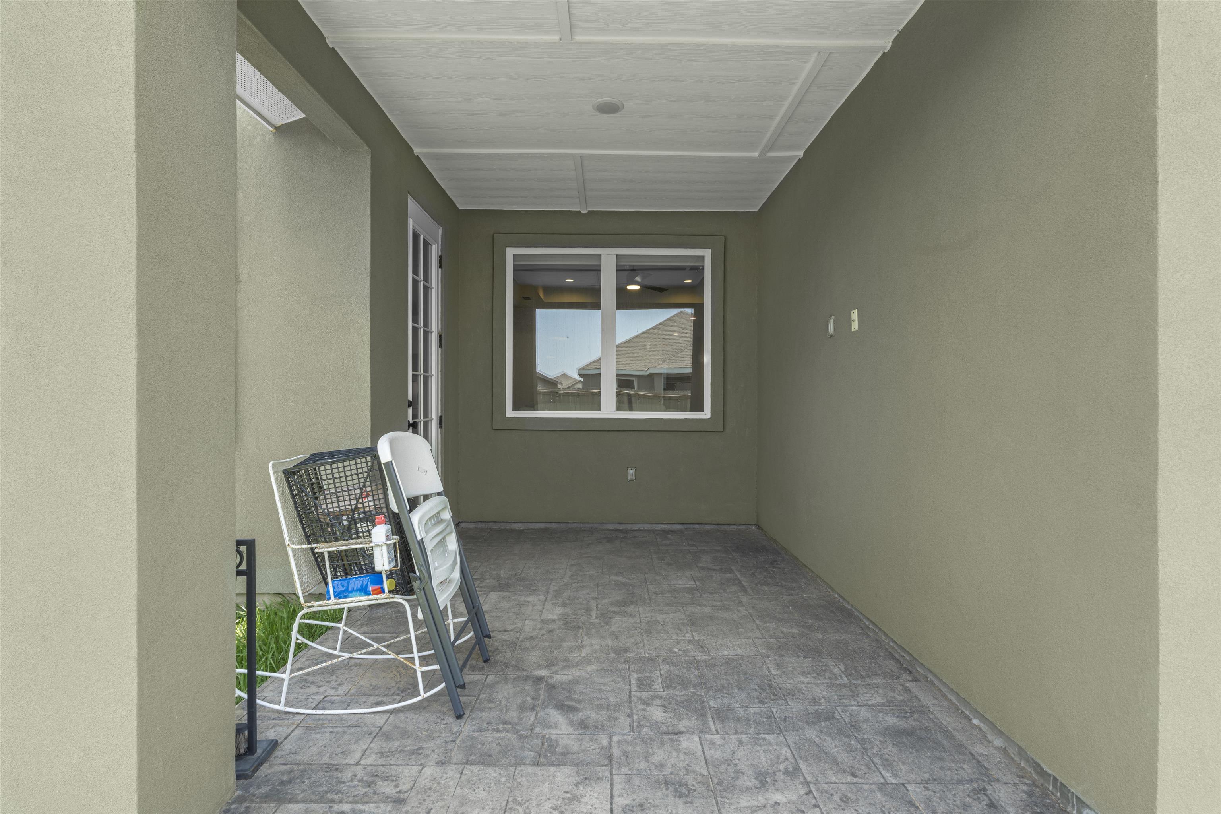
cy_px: 407
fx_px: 577
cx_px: 610
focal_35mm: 17
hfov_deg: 93.3
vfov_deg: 70.4
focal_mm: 17
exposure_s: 1/15
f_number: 9
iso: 200
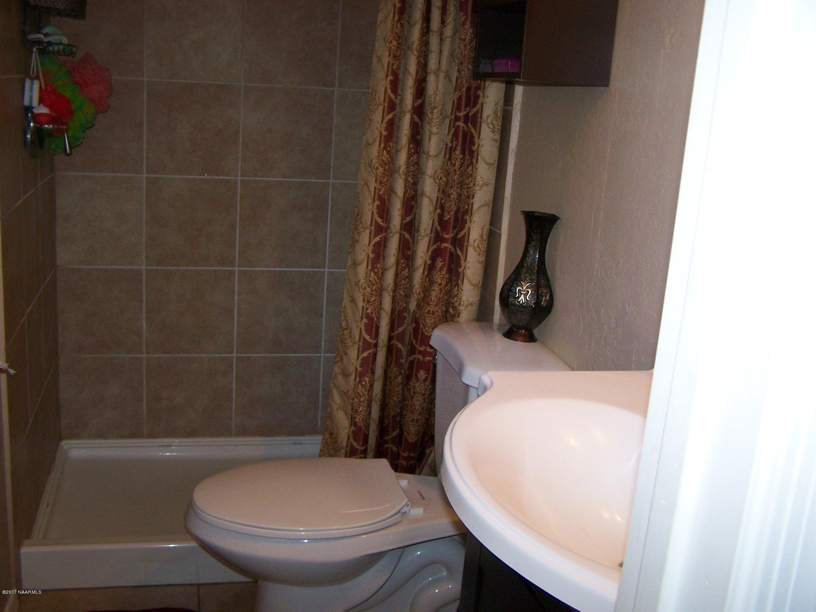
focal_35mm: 38
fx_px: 896
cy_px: 306
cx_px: 408
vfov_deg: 37.7
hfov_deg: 49.0
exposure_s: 1/60
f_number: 2.8
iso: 160
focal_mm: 6.3
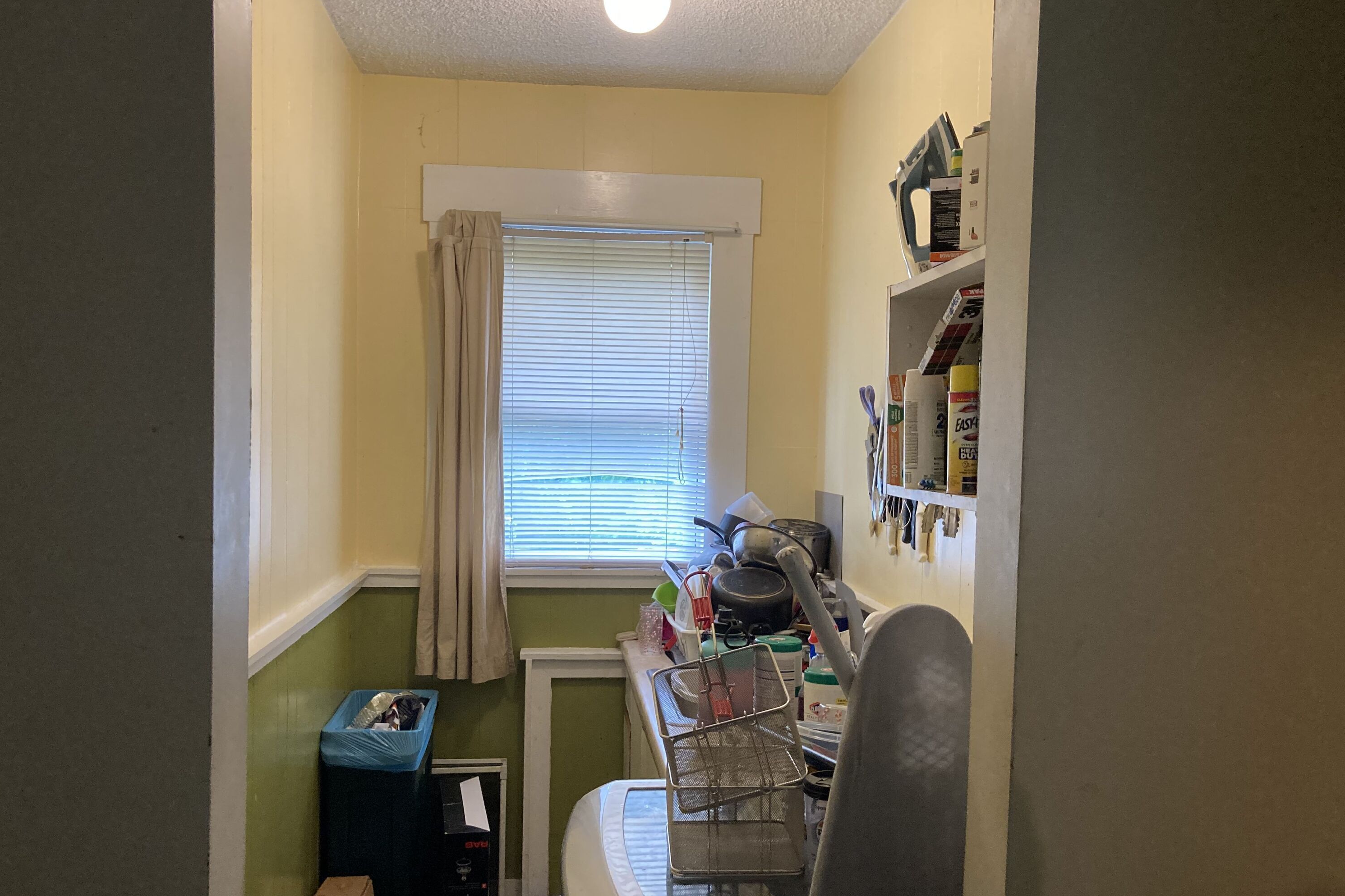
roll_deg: -1.3
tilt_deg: -1.3
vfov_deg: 43.6
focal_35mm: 30
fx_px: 1121
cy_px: 475
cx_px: 662
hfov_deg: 61.9
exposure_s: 1/60
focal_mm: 3.99
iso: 250
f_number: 1.8
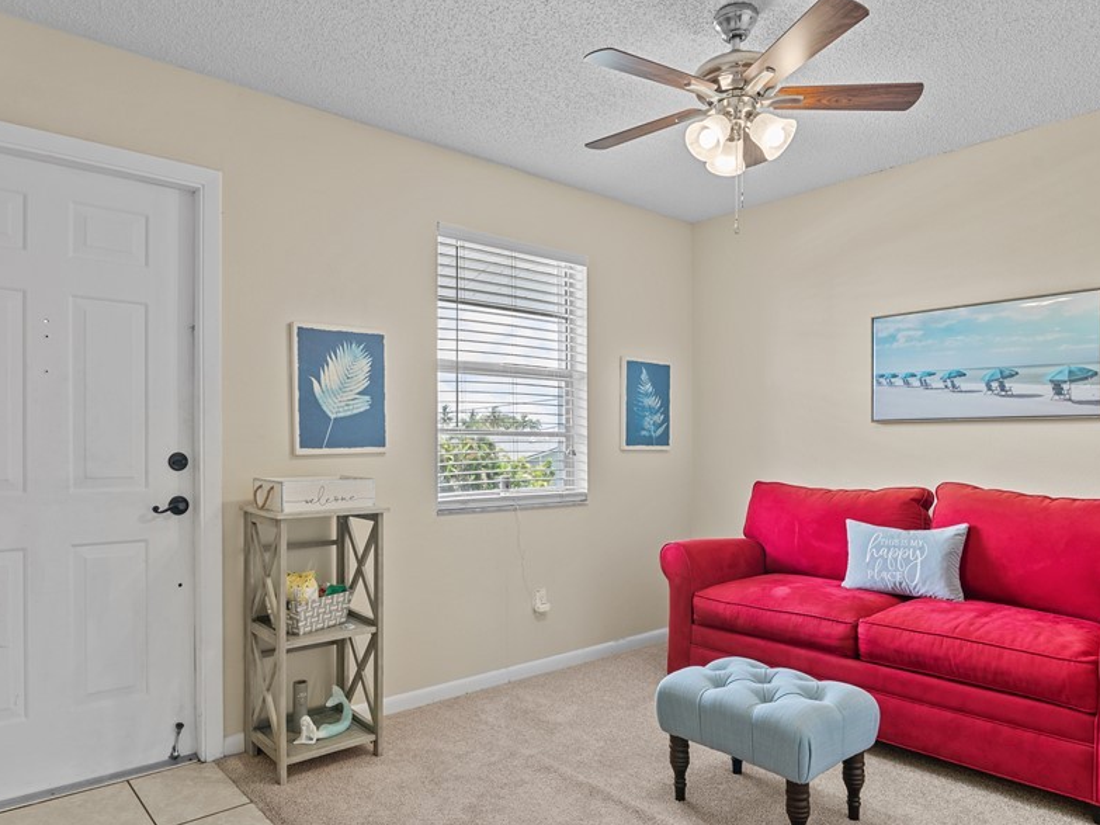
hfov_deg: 71.6
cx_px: 532
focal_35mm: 24
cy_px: 448
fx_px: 763
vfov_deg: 56.7
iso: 320
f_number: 8
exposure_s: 1/5
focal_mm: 18
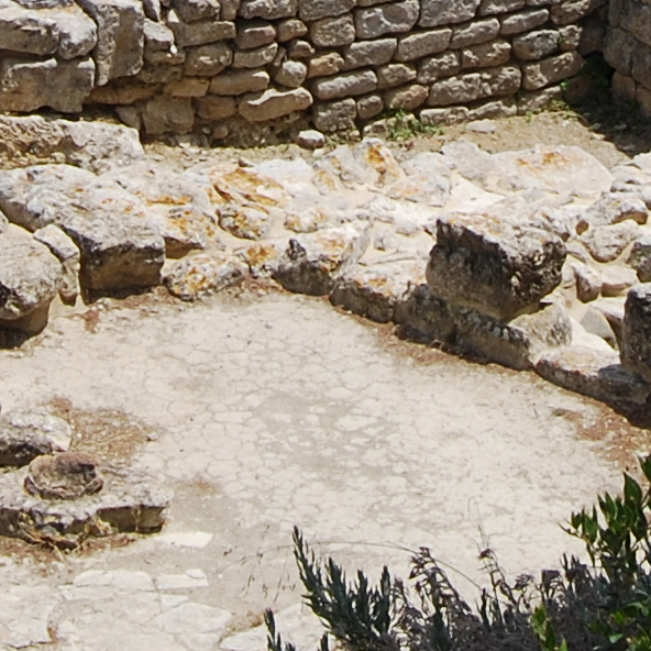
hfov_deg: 8.1
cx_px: 326
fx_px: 4617
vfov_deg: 7.8
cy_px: -558
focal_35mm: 217
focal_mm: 26
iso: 140
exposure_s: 1/250
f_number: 10
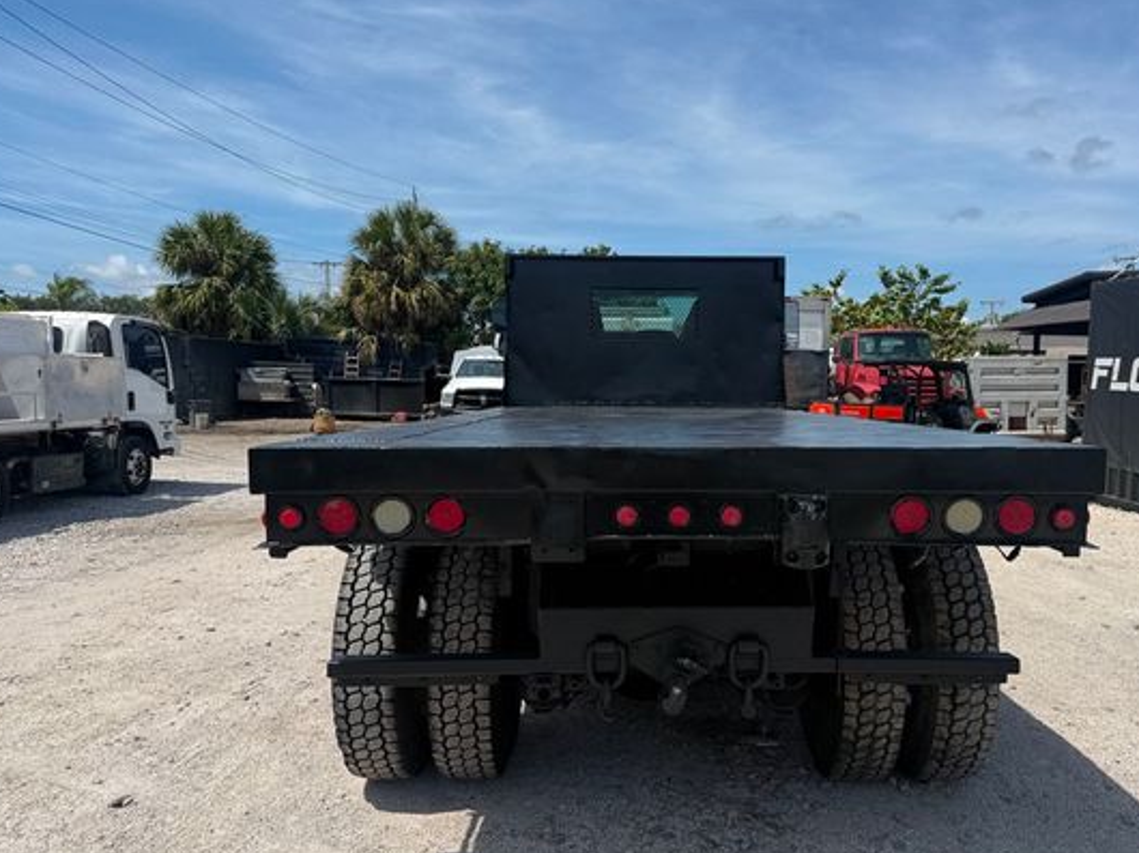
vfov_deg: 48.1
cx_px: 655
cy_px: 468
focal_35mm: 29
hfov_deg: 61.4
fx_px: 954
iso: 80
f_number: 1.78
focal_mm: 6.76
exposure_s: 1/6711
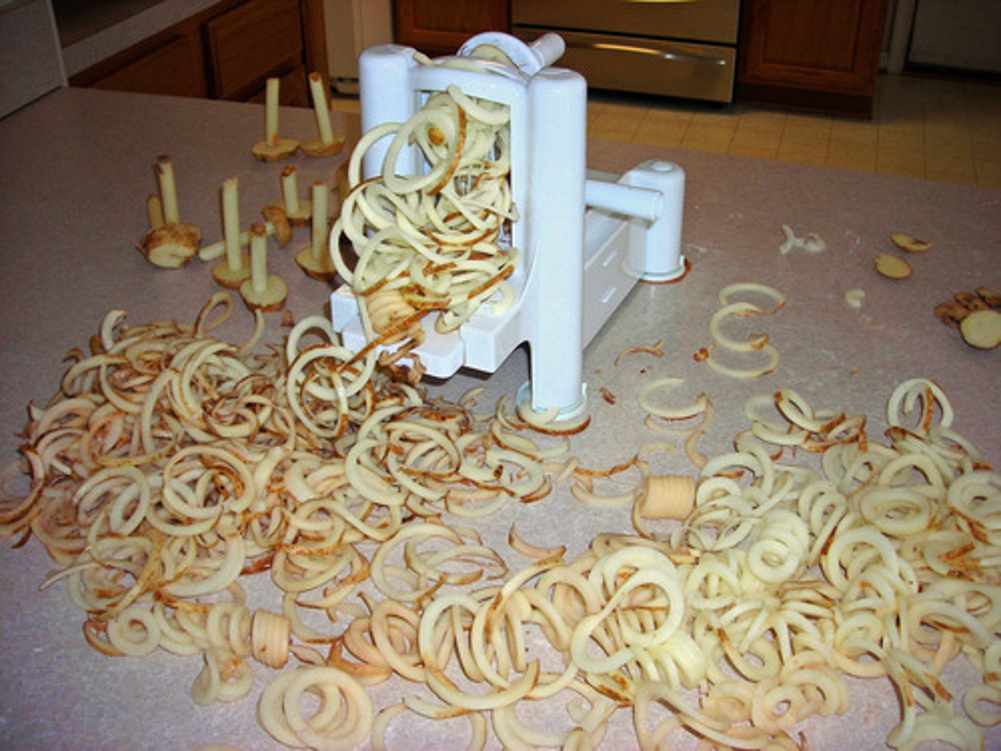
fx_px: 1099
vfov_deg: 37.7
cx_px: 500
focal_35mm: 38
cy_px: 376
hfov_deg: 49.0
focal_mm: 6.3
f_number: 3.2
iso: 50
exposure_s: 1/60.1
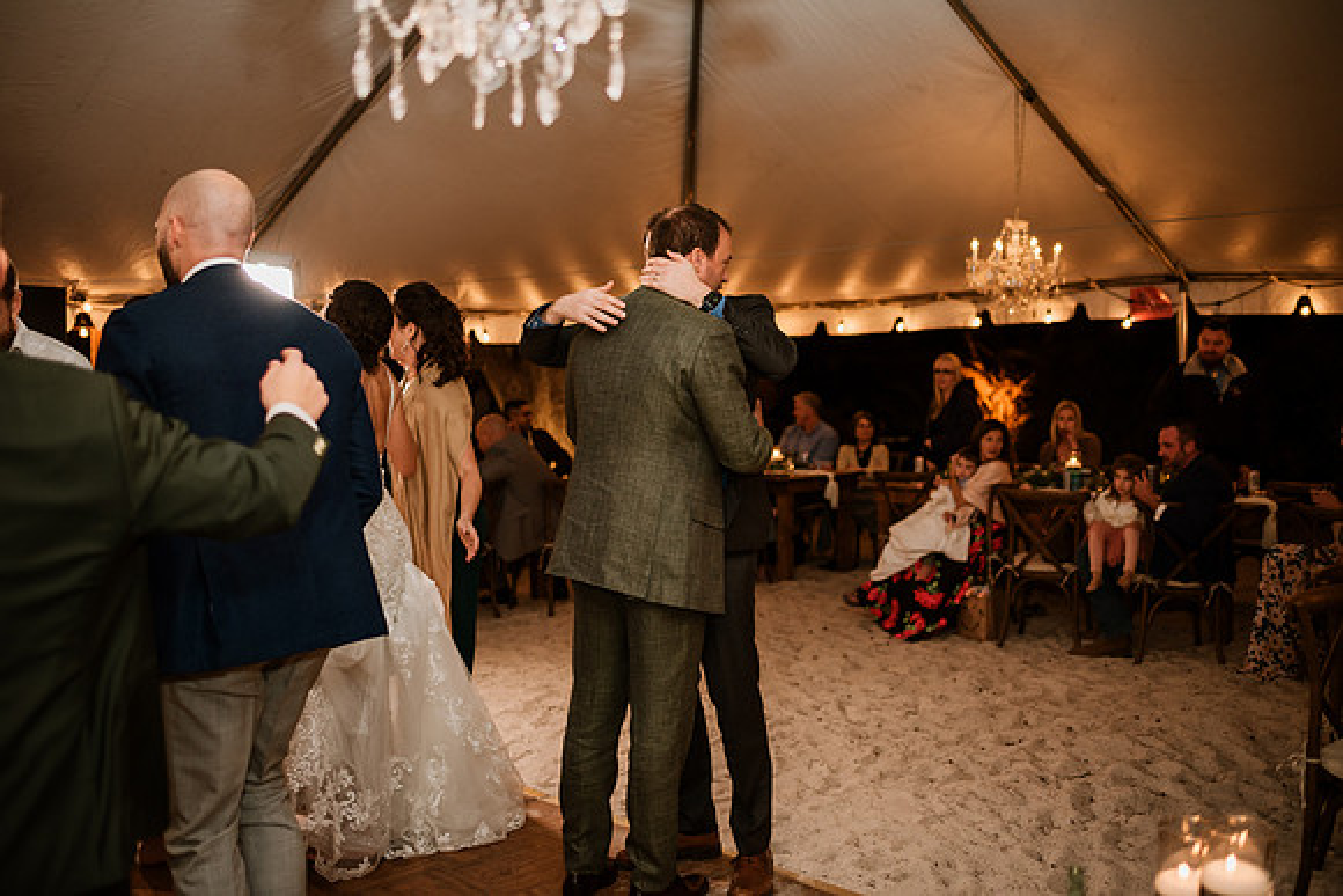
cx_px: 672
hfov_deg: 54.4
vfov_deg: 37.9
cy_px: 448
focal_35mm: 35
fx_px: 1306
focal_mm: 35
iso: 500
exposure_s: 1/200
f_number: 2
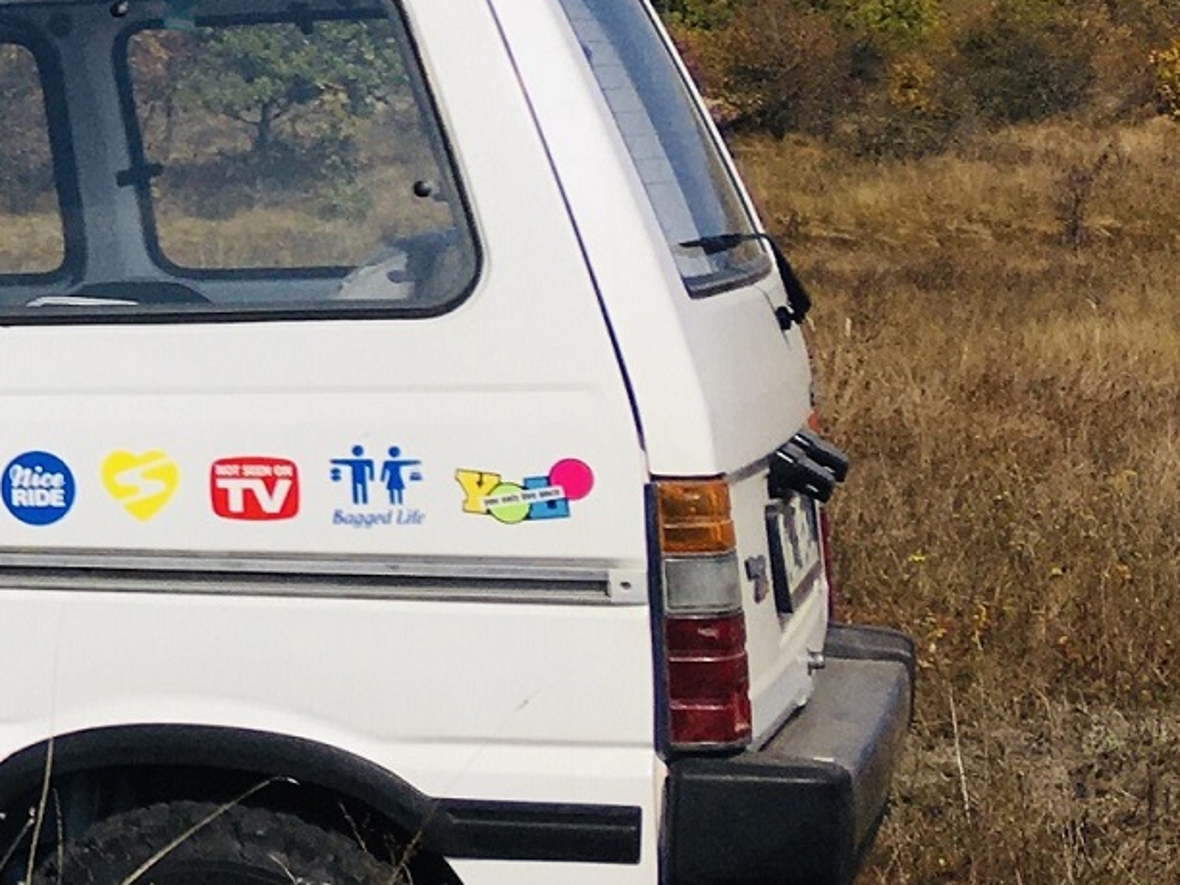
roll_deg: -1.7
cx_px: -986
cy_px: 62
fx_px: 3647
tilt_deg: +3.0
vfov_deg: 13.7
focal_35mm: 107
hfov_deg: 15.6
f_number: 2.2
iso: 25
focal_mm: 4.15
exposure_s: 1/4274
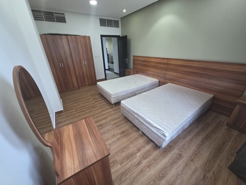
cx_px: 123
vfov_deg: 89.9
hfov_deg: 106.2
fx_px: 92
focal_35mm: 13
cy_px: 92
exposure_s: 1/100
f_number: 1.9
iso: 320
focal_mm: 2.2
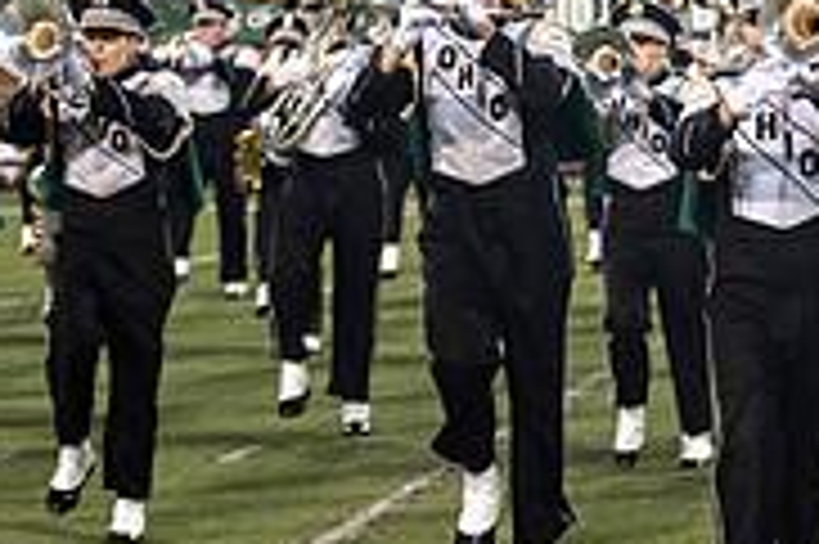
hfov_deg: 9.0
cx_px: 1206
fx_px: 5069
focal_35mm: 223
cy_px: 148
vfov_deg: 6.1
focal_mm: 70
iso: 1000
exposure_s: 1/500
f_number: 2.8
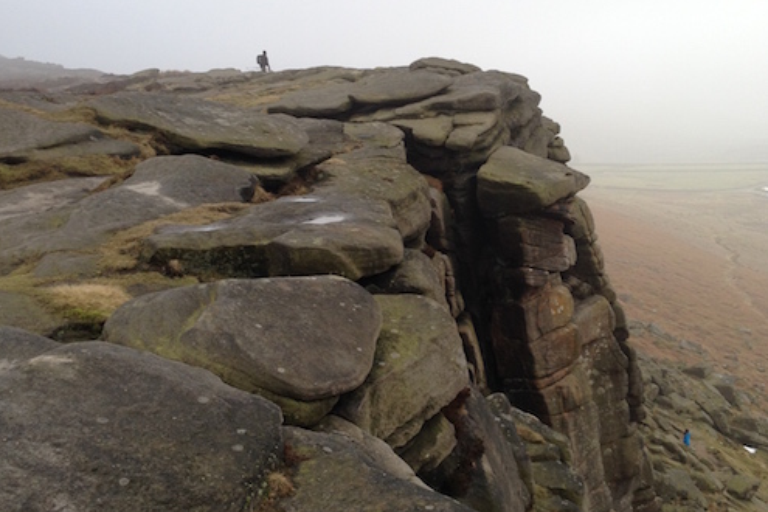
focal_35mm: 49
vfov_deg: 27.5
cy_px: 283
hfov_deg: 40.3
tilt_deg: -11.3
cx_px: 383
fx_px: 1045
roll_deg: -0.4
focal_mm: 4.28
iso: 50
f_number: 2.4
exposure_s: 1/130
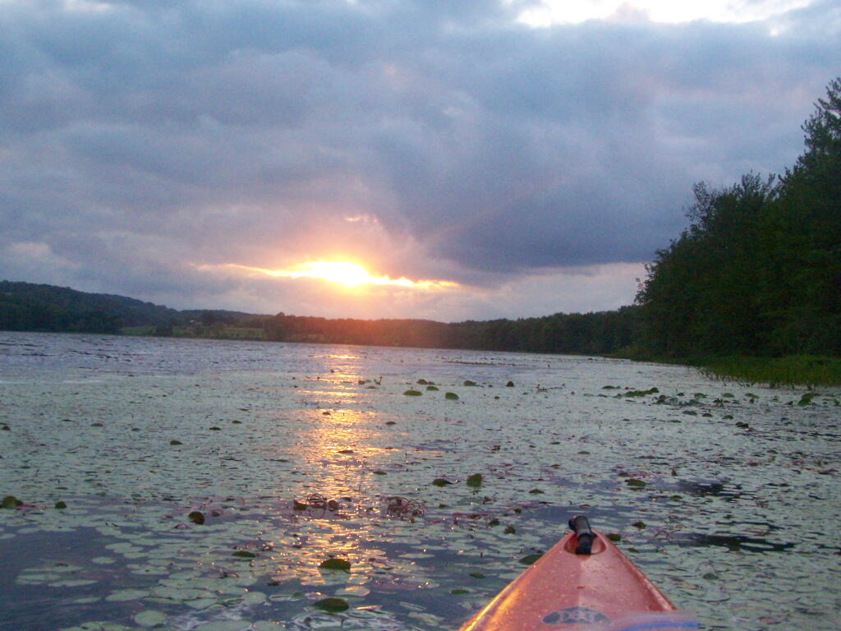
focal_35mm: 48
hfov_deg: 39.7
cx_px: 420
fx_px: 1166
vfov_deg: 30.3
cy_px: 316
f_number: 3
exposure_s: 1/640
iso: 400
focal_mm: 8
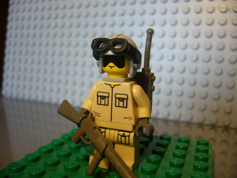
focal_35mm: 35
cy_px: 89
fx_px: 240
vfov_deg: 40.7
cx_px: 118
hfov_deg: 52.6
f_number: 2.8
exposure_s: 1/25
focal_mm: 5.8
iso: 80
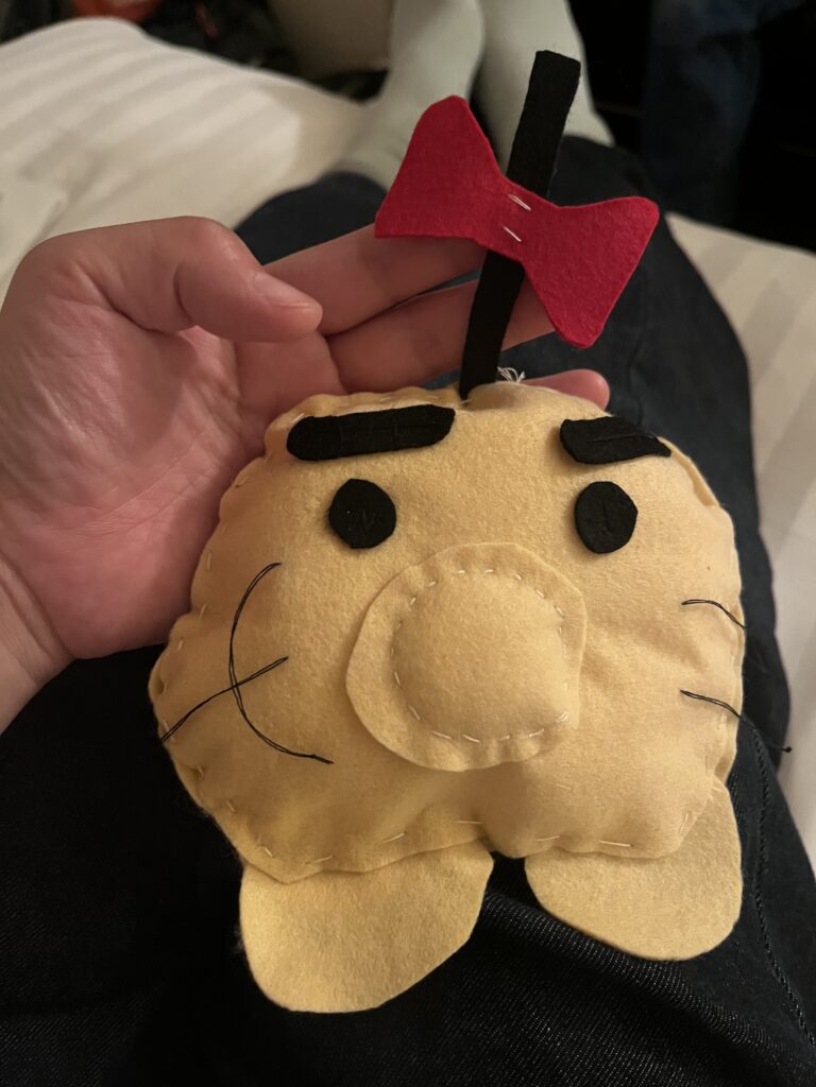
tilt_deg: -50.4
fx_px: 817
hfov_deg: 53.1
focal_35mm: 26
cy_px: 544
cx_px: 408
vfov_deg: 67.3
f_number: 1.6
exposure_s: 1/25
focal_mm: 5.1
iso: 500
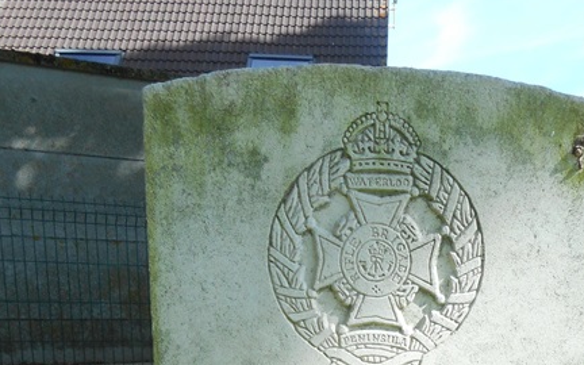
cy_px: 488
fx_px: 732
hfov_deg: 43.0
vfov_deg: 24.1
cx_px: 379
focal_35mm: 46
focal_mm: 4.5
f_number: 3.7
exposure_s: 1/250
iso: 80
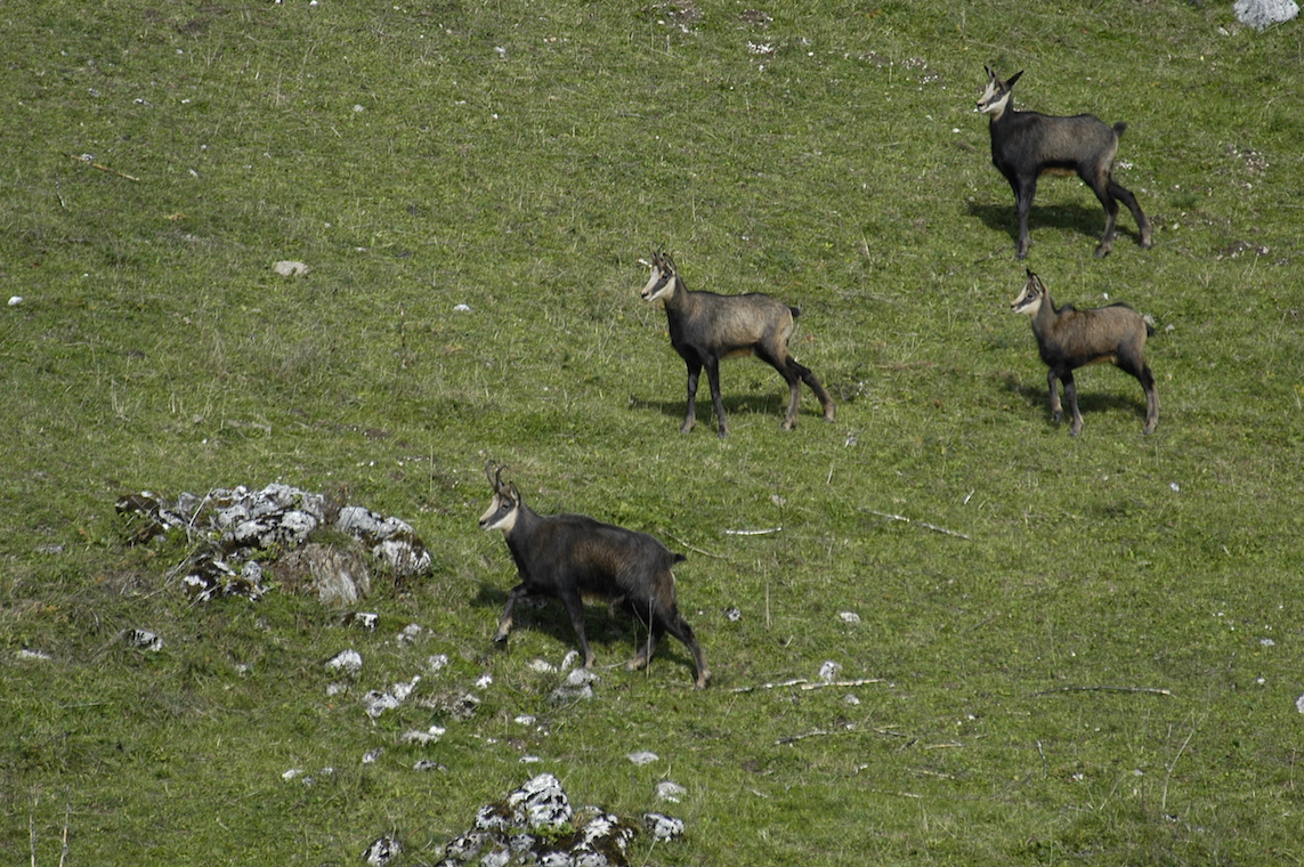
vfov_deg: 2.2
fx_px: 22800
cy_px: 423
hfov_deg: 3.3
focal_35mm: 630
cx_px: 667
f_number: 5.6
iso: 200
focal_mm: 400
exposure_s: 1/500
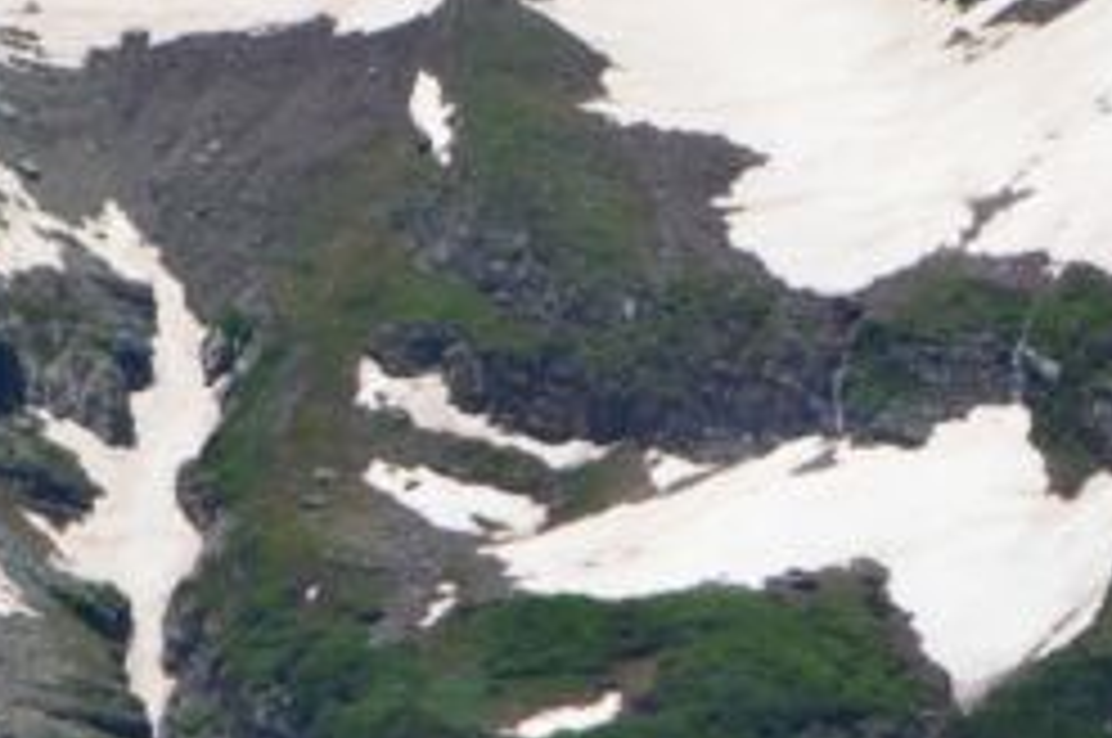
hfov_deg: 2.7
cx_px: 657
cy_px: -169
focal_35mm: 776
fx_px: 23938
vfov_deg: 1.8
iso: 200
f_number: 16
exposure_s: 1/320
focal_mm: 200
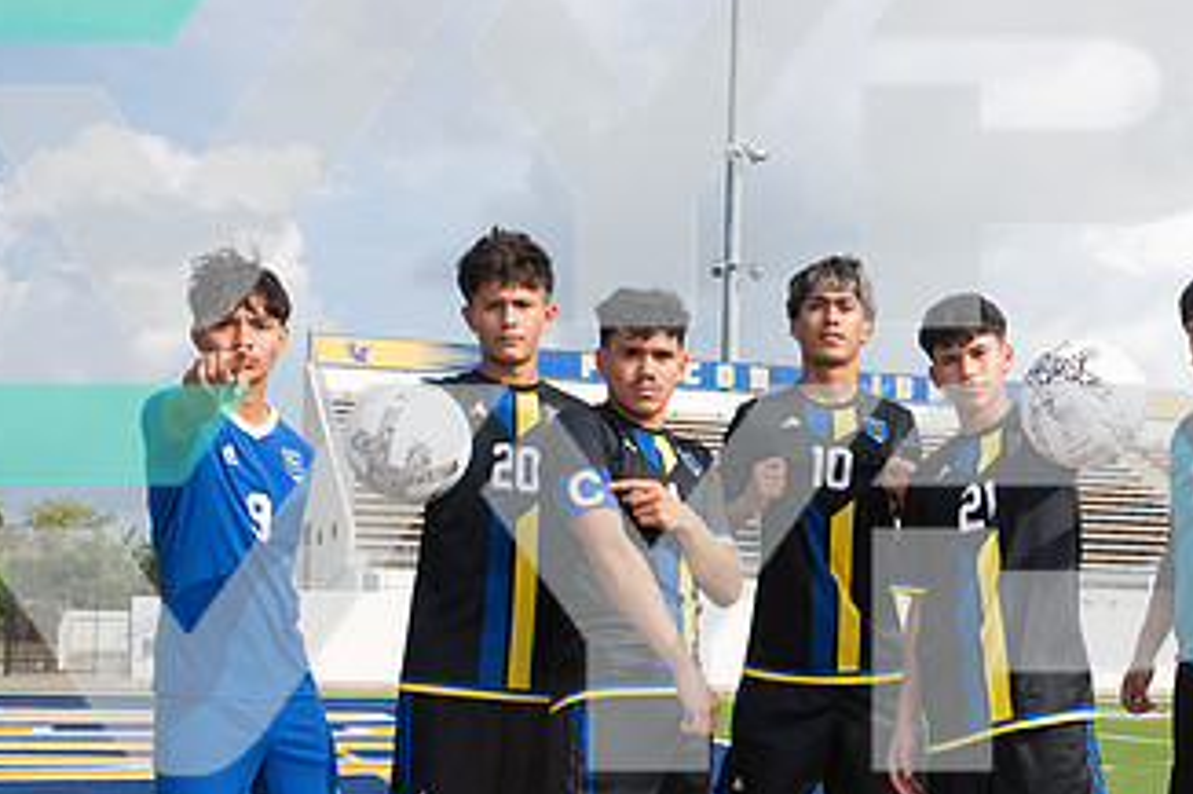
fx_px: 1888
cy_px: 580
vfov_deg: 23.5
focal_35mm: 57
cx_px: 801
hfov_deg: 34.7
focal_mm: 32
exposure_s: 1/400
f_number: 7.1
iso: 100
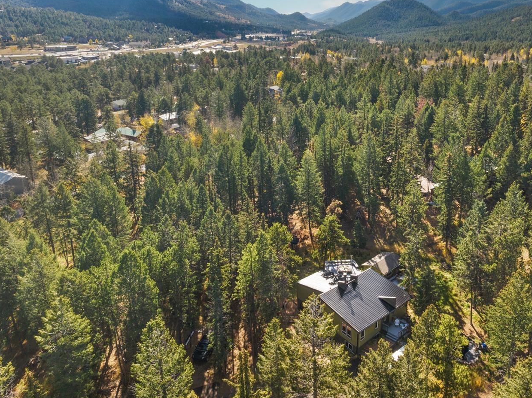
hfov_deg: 57.6
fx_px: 476
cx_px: 335
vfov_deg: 45.1
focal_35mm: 31
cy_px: 155
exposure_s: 1/60
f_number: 10
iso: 100
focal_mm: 12.29
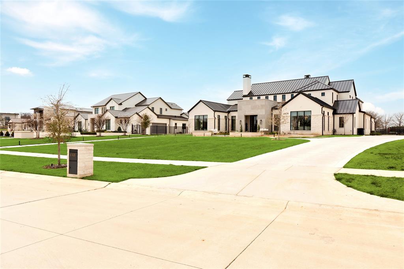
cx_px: 202
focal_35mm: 24
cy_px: 134
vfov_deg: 53.1
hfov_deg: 73.8
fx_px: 269
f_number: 9
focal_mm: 16
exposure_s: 1/400
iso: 160
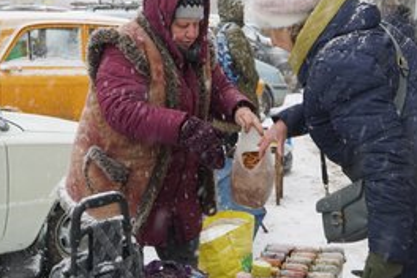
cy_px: 110
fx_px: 683
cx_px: 199
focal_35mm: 59
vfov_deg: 23.0
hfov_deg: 33.9
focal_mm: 39
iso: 100
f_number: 4.5
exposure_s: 1/80
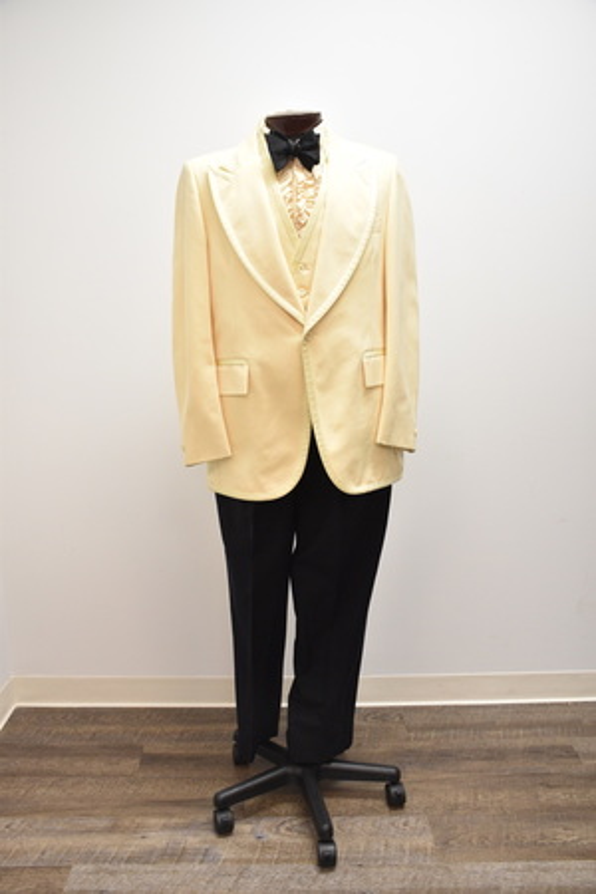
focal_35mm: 30
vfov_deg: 61.9
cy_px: 447
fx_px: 745
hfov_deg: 43.6
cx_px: 298
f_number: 4.5
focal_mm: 20
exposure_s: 1/80
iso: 1000
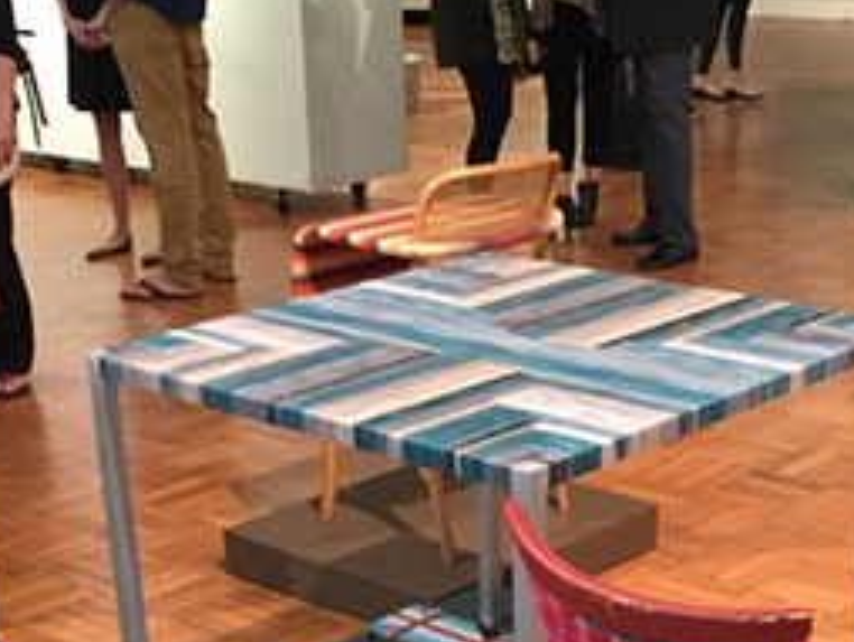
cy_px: 790
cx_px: 494
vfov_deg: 19.0
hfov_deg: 26.6
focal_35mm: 73
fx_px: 1803
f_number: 2.2
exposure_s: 1/10
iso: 100
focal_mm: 4.2
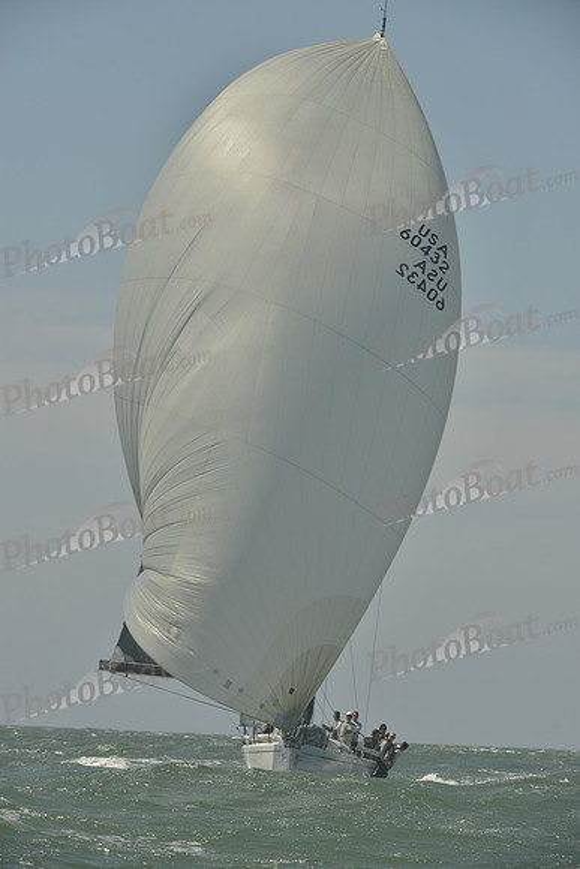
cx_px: 290
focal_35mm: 200
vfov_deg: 10.3
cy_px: 434
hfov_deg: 6.9
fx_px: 4830
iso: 280
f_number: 10
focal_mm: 200
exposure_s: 1/1250
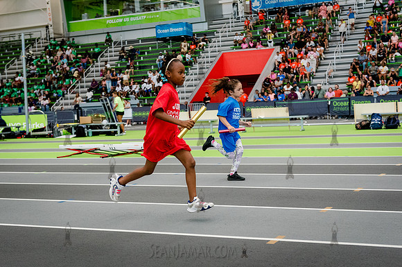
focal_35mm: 58
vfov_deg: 23.4
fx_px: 643
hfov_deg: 34.7
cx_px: 187
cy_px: 148
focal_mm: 52
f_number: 4
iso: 6400
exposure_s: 1/1000
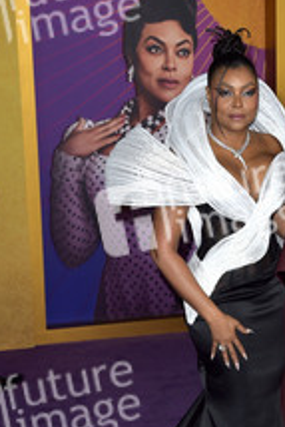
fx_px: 996
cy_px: 309
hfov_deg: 16.1
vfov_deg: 24.0
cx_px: 256
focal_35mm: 84
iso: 320
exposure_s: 1/250
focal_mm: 45
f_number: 6.3
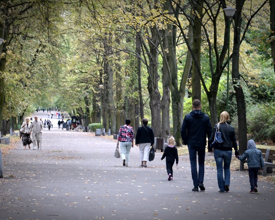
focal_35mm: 137
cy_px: 110
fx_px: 1115
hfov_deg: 14.1
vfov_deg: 11.3
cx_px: 127
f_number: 5.3
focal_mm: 80
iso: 400
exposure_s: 1/100
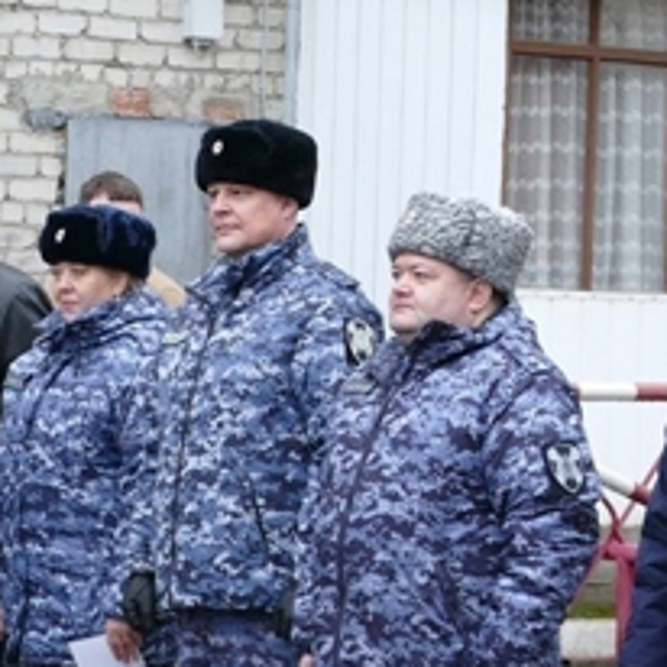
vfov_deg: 12.8
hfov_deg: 12.6
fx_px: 2965
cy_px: 463
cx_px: -39
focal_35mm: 136
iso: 250
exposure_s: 1/80
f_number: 3.5
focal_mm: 16
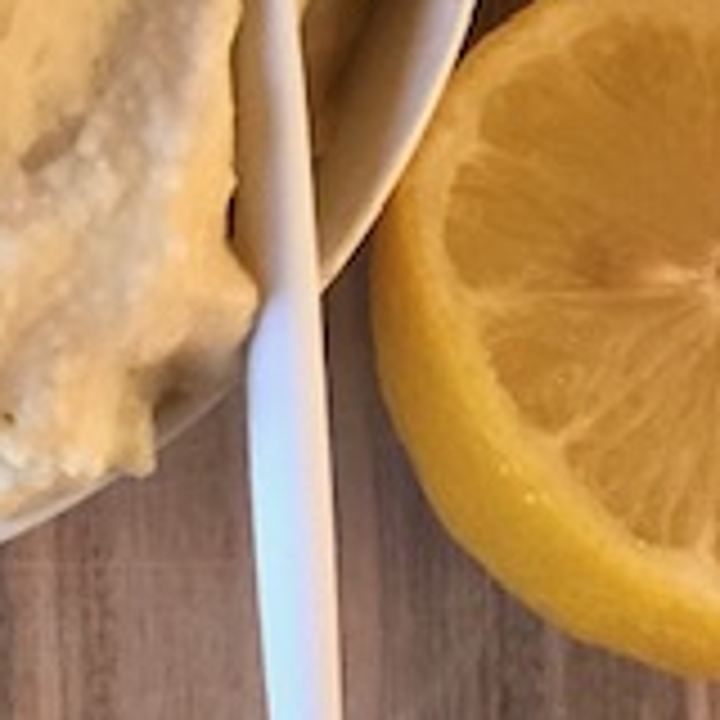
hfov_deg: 8.6
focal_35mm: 202
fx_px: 4753
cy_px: -594
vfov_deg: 8.3
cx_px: -126
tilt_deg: -80.5
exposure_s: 1/30
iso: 64
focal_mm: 6.6
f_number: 2.8
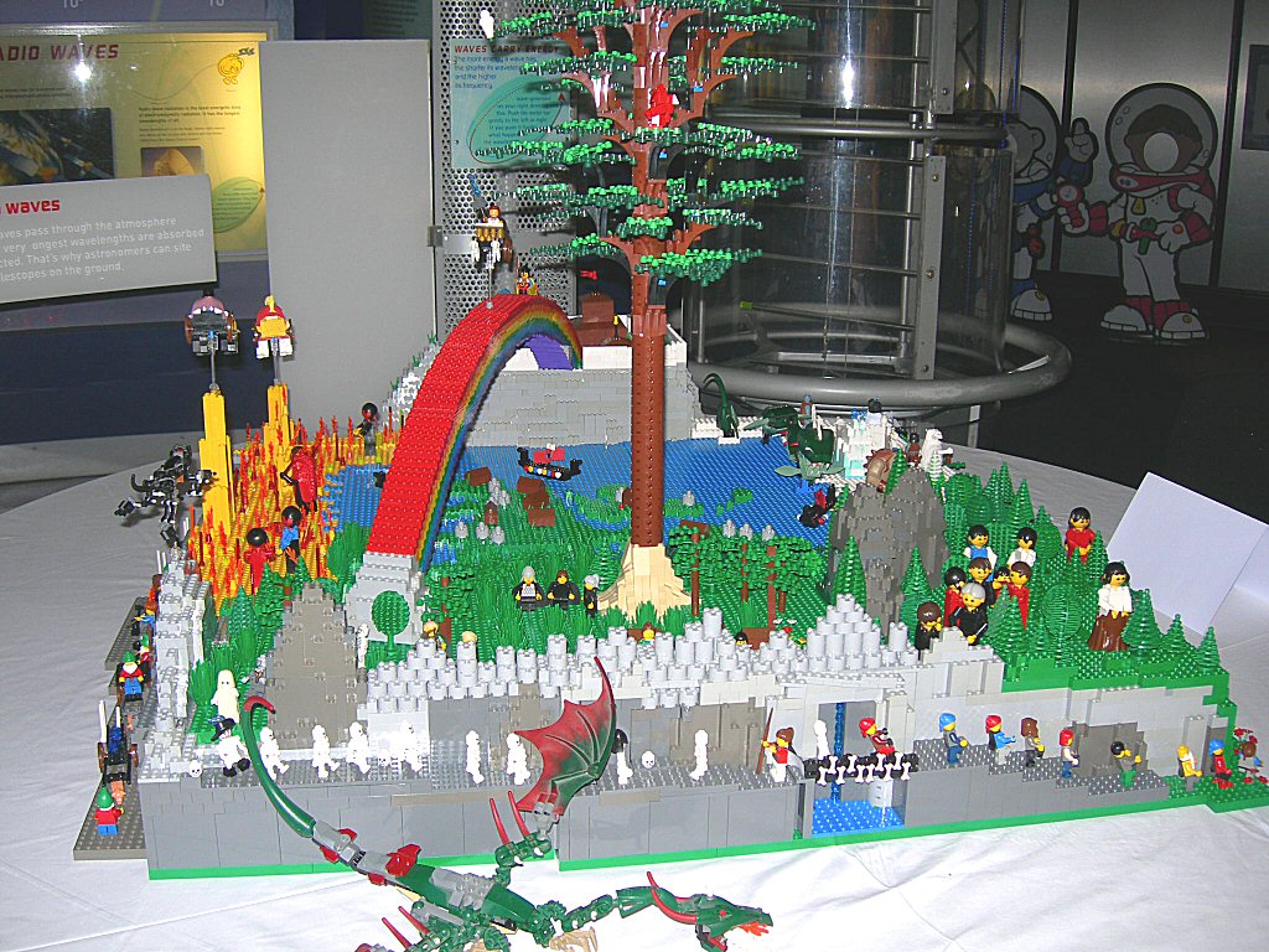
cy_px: 476
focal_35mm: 38
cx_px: 634
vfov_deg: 37.7
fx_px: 1393
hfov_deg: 49.0
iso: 50
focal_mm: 7.8
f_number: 2.8
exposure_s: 1/60.1
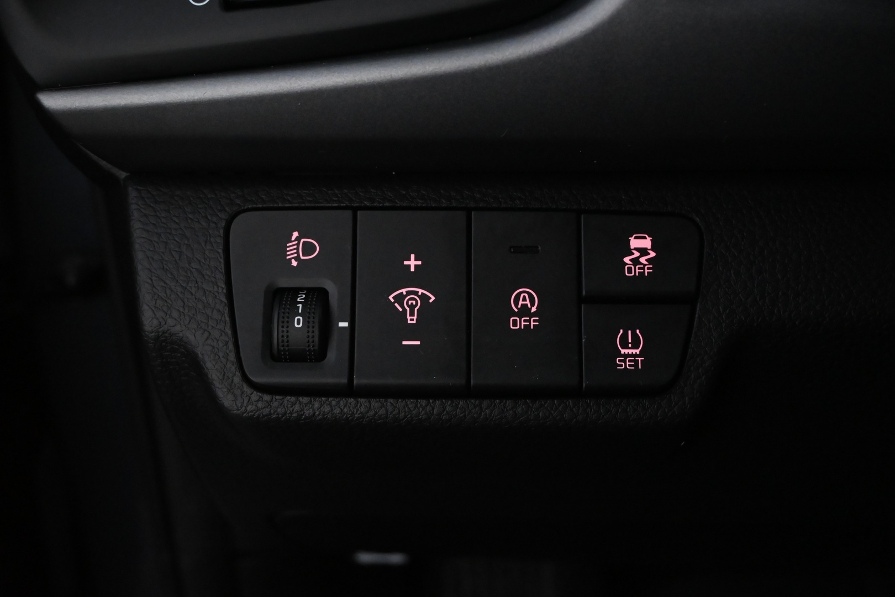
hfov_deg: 43.0
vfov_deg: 29.4
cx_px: 448
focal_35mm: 46
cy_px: 298
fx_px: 1137
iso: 6400
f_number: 5.6
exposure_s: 1/80
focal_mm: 30.5
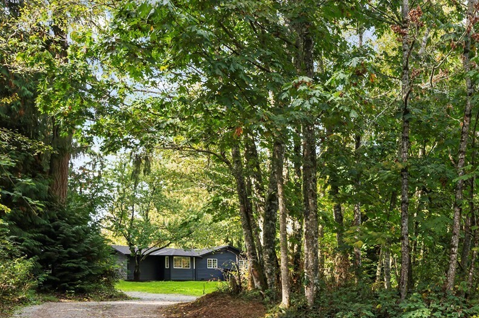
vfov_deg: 31.3
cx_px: 428
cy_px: 276
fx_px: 545
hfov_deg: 43.5
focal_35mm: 41
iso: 200
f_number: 8
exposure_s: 1/50
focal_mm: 19
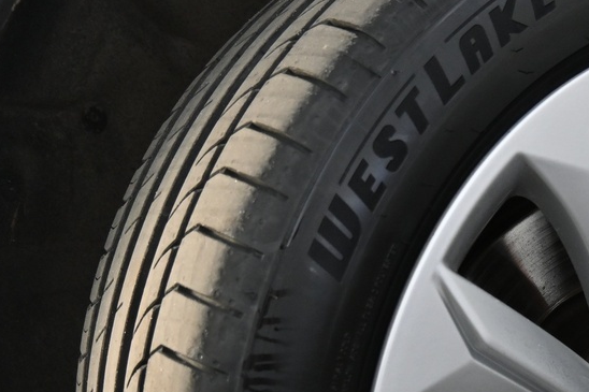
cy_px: 404
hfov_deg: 27.5
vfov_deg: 18.6
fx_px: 1161
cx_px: 521
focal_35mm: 71
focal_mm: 16
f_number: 3.5
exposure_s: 1/25
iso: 720
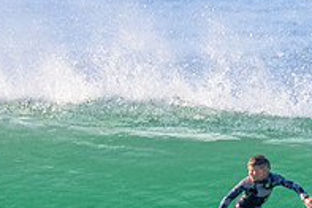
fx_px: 20418
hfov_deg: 0.9
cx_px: 184
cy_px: 258
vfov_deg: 0.6
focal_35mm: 2358
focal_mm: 800
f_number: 11
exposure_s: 1/2000
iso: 3600
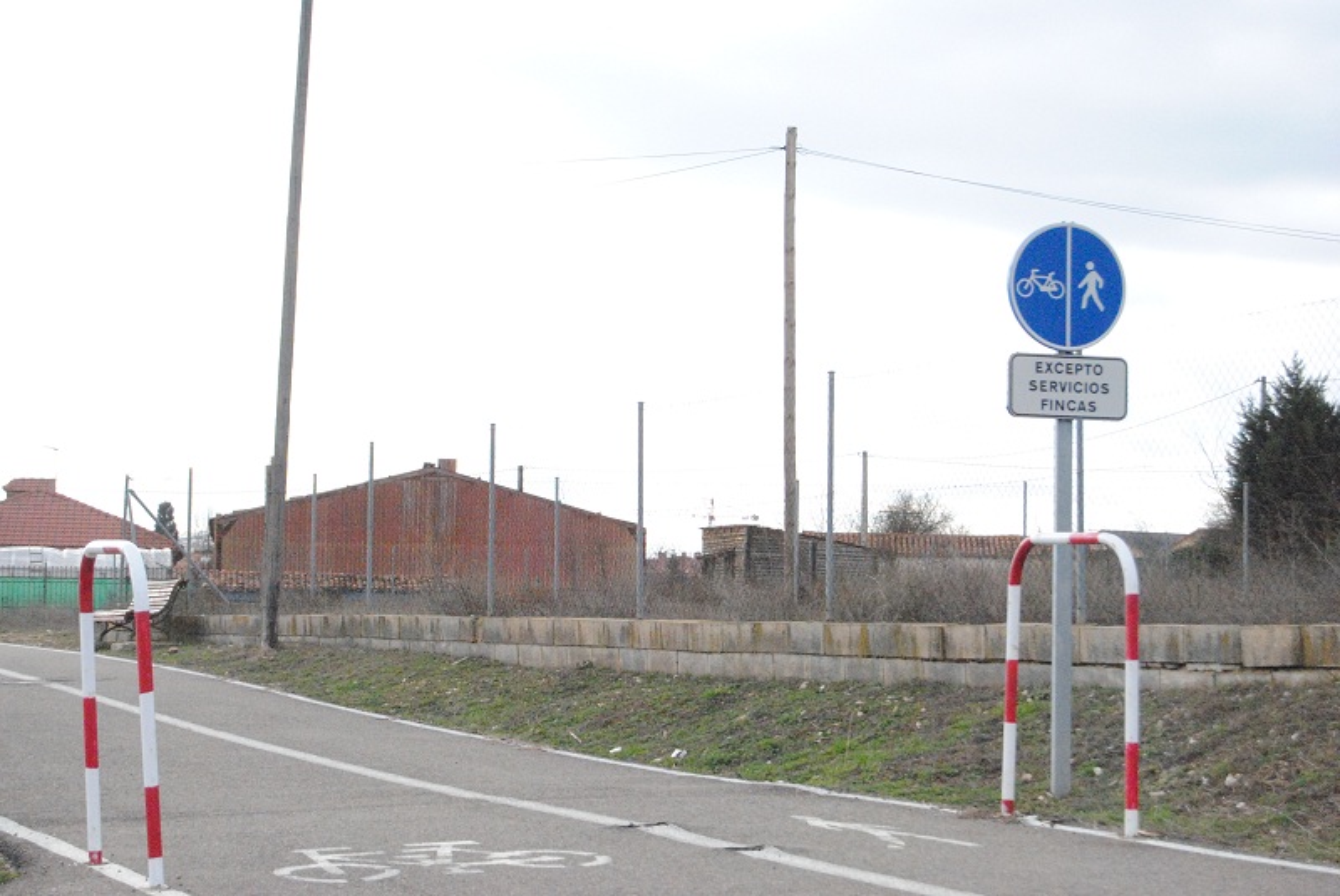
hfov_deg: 24.6
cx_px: 670
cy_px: 448
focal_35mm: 82
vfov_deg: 16.6
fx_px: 3074
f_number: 6.3
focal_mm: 55
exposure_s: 1/4000
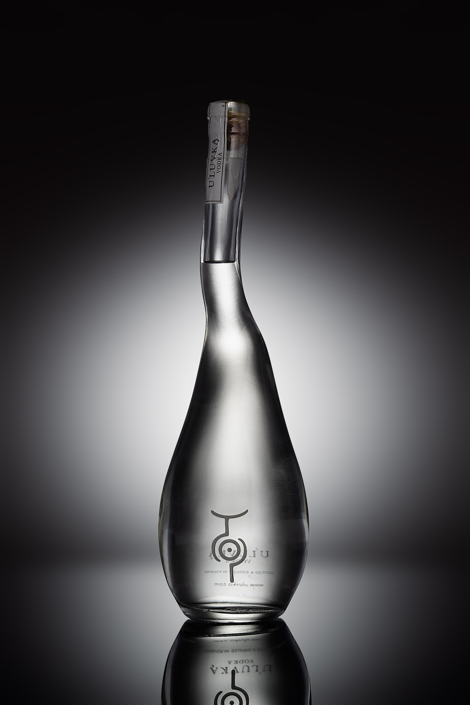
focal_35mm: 85
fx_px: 1664
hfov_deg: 16.1
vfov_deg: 23.9
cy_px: 352
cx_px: 235
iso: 100
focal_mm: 85
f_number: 5.6
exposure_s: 1/125
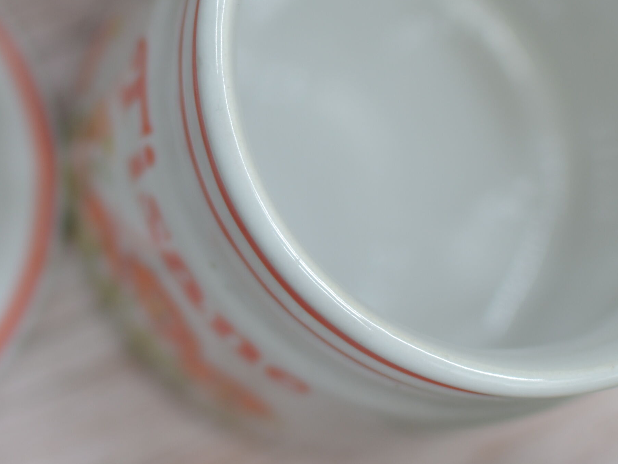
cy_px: 158
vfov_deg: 11.5
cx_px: 225
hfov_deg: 15.2
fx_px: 2307
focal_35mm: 129
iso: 100
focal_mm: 35
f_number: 1.8
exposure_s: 1/500
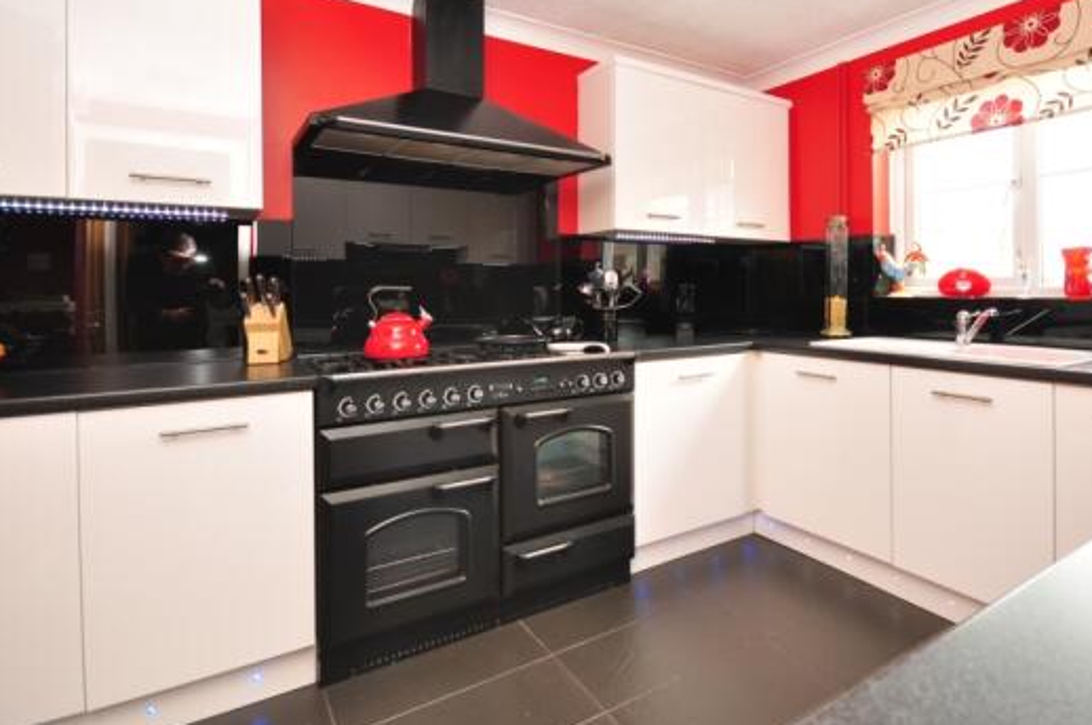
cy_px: 282
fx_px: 576
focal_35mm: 19
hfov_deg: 86.5
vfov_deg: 63.7
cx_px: 618
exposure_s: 1/20
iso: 200
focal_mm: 10
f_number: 4.5
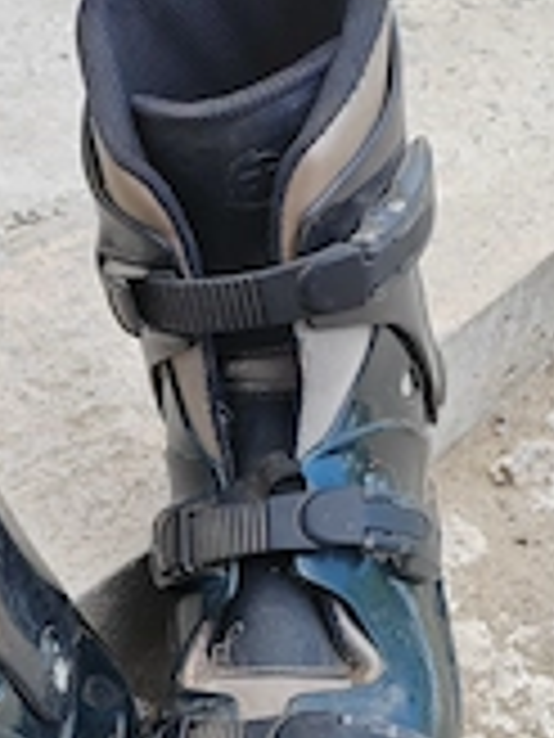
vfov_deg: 27.6
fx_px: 1408
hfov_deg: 21.5
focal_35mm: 66
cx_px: 14
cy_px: 747
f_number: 1.9
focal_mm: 5.52
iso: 100
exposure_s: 1/290
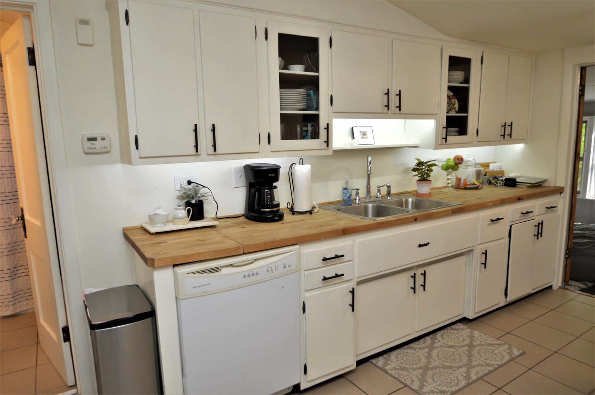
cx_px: 298
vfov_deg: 53.1
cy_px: 198
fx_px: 396
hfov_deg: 73.8
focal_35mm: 24
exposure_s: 1/60
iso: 450
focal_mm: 16
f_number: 4
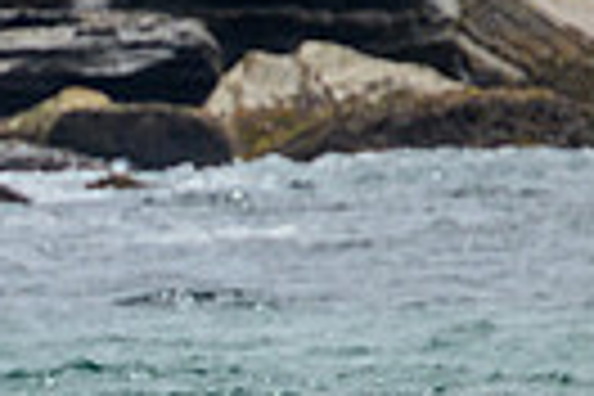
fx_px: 58224
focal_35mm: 3529
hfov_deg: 0.6
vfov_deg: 0.4
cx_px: -540
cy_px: 628
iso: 720
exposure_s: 1/2000
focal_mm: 800
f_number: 11
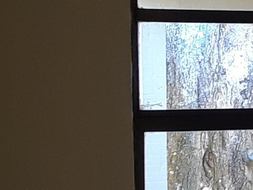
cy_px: 112
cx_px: 456
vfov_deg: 10.4
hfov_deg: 12.7
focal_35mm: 142
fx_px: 1038
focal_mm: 2.47
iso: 64
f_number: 1.9
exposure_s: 1/30
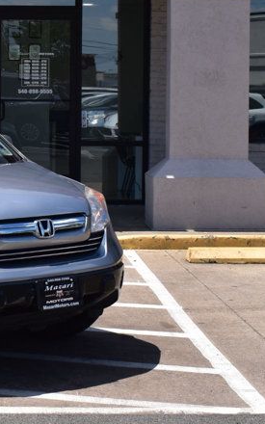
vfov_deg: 18.8
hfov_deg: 11.7
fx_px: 1273
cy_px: 136
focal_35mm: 110
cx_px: -17
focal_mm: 31
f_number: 11
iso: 320
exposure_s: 1/500
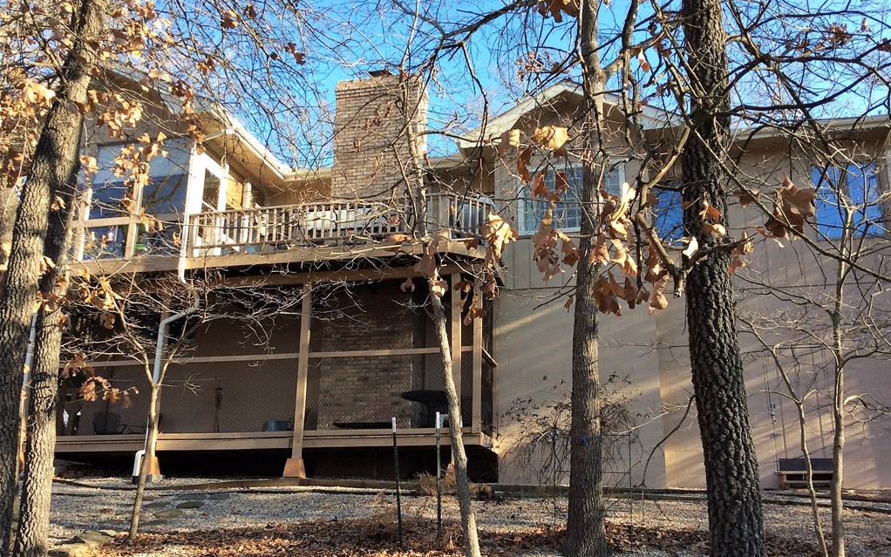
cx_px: 446
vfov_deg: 37.3
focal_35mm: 34
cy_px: 285
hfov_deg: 56.7
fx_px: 826
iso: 32
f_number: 2.4
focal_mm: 3.3
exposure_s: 1/314
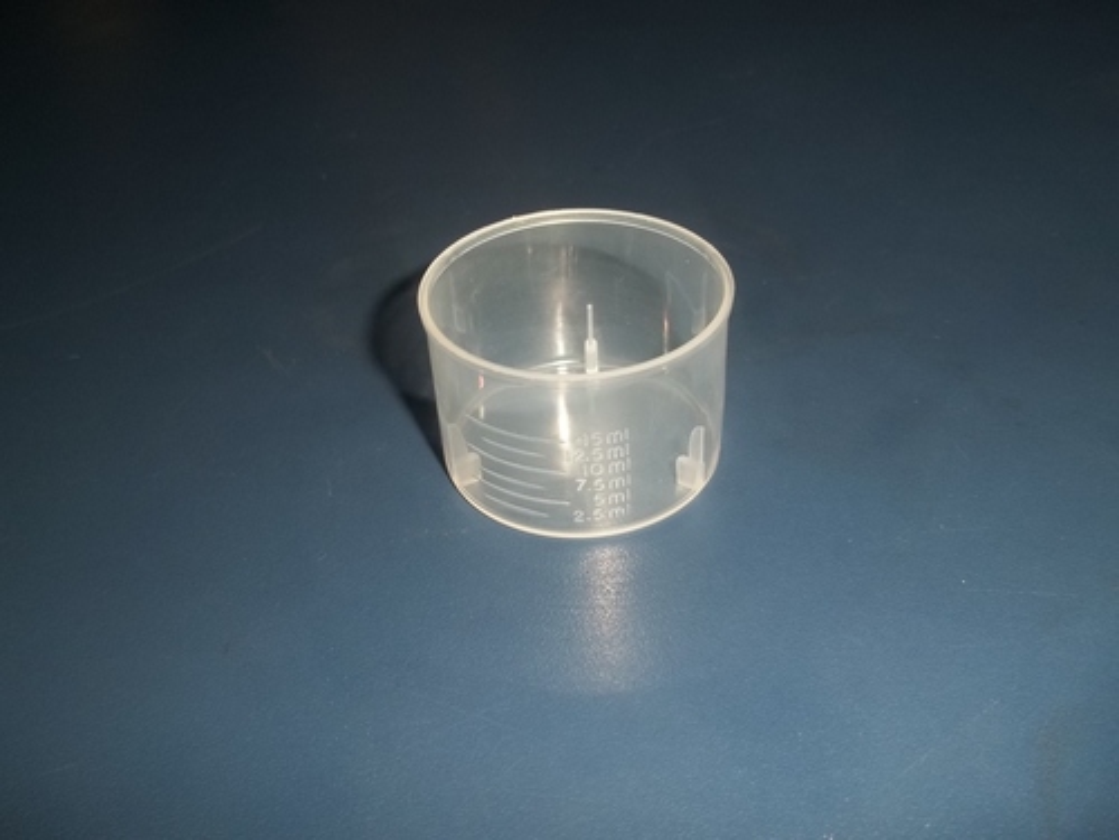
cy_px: 420
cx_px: 560
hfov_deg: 51.4
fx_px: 1164
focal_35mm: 36
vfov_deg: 39.7
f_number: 3.1
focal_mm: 6.5
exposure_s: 1/30
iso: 64
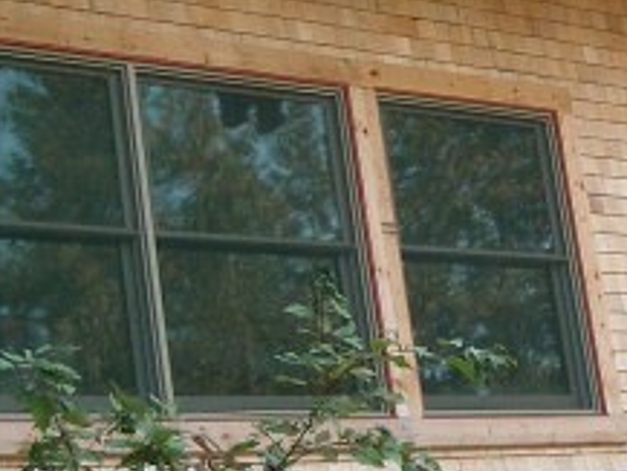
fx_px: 2084
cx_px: 613
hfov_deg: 16.8
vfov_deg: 12.9
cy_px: 156
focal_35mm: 115
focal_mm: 8
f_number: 2.8
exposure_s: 1/200
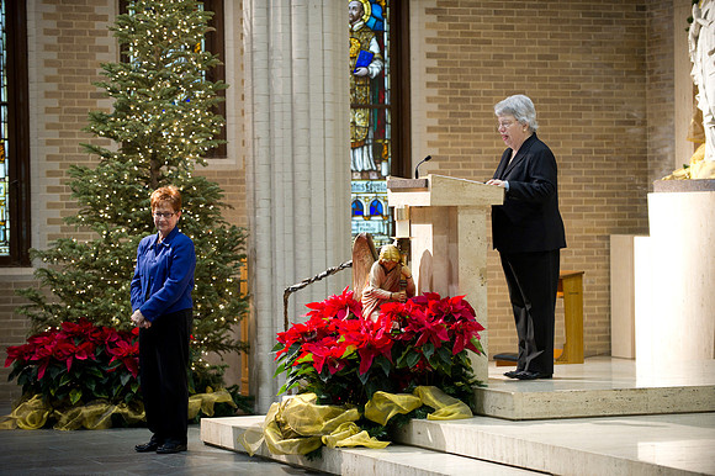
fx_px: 2382
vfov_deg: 11.4
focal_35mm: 120
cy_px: 238
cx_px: 358
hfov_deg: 17.1
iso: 1600
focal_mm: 120
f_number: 2.8
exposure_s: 1/80
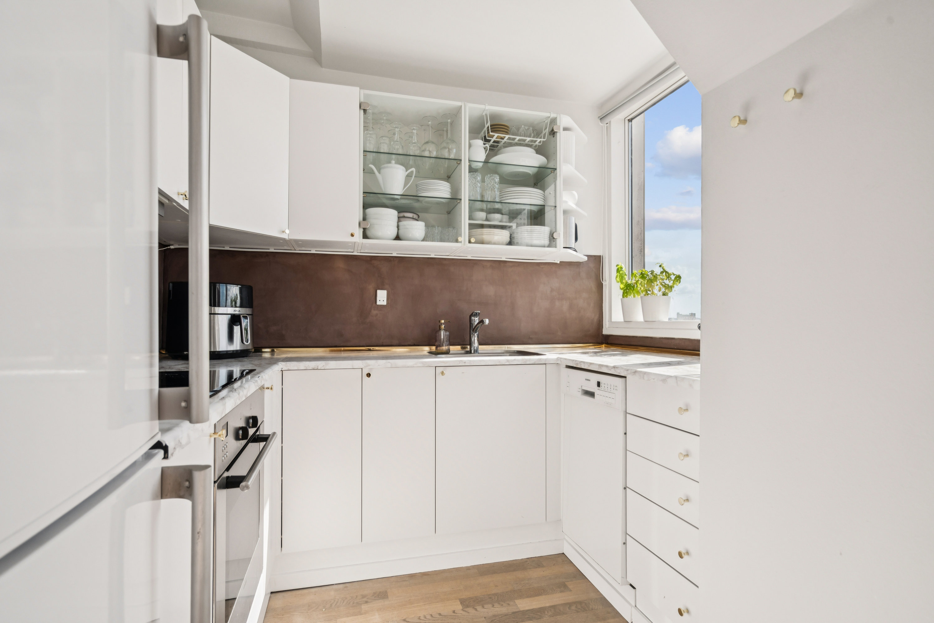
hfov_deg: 90.0
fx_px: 467
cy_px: 312
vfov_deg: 67.4
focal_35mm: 18
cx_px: 467
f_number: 8
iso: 400
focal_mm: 18
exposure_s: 1/160
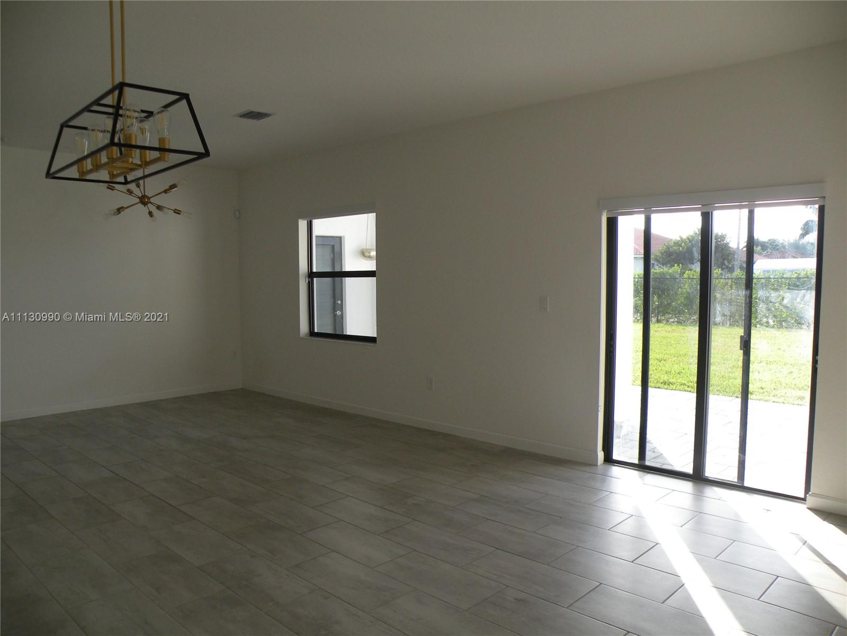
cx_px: 424
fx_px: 661
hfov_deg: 65.3
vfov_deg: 51.4
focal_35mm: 27
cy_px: 318
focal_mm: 4.7
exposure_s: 1/72.4
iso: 94
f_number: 2.8
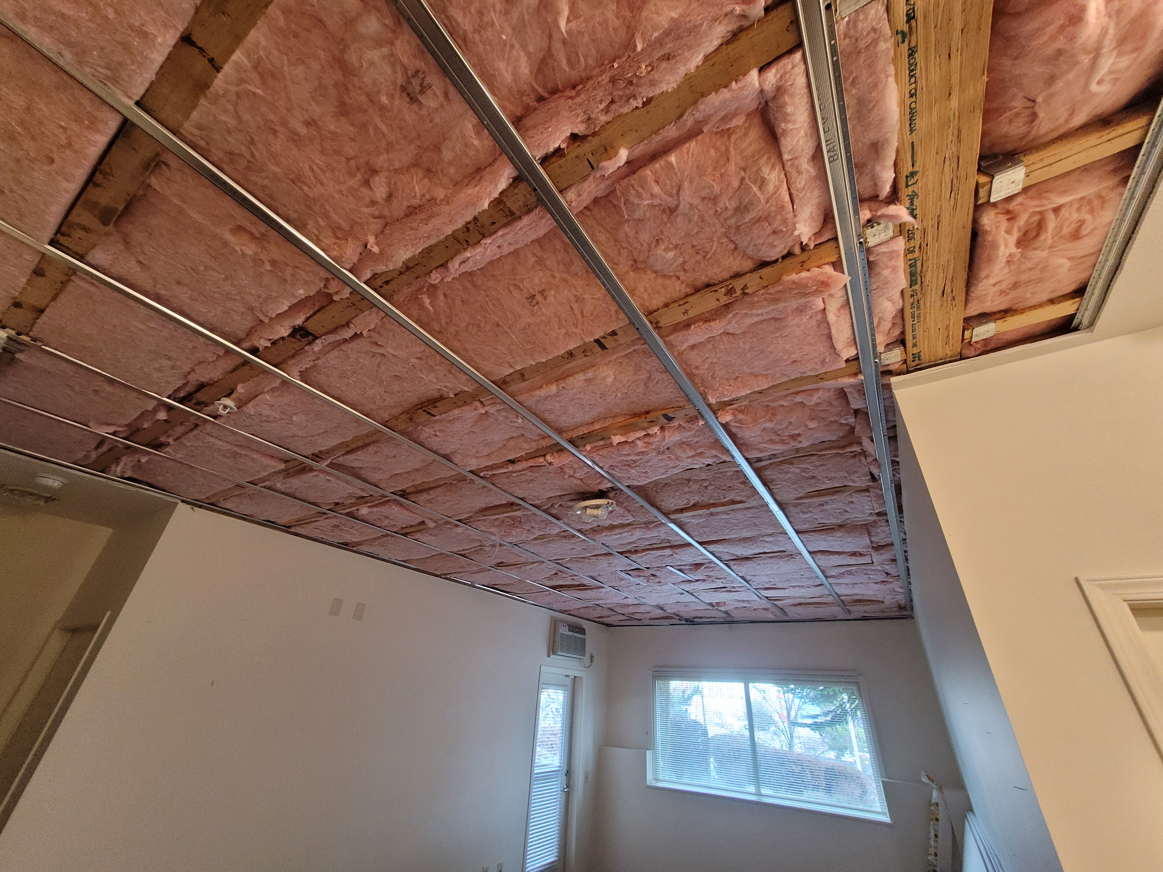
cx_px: 582
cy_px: 436
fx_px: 437
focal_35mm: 13
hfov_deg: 106.2
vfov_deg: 89.9
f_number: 2.2
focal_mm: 1.74
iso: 320
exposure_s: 1/40
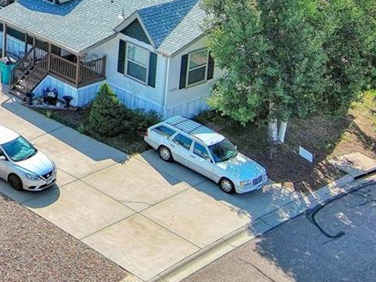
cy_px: -49
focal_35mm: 103
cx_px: -142
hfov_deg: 17.6
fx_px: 1119
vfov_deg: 14.0
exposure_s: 1/1511
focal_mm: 10.6
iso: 100
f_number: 2.8
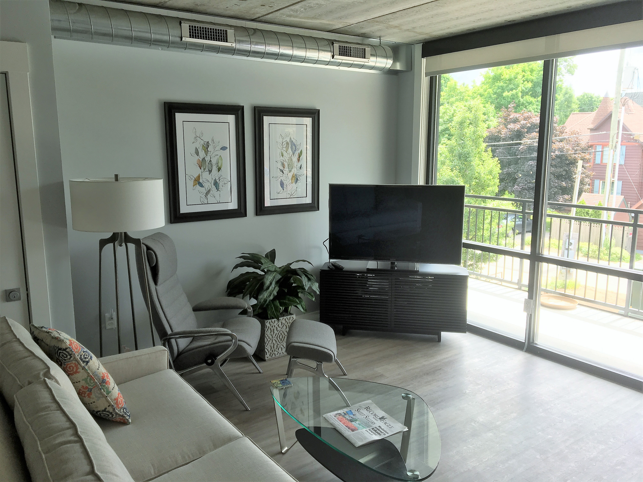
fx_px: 539
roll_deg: -0.1
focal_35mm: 29
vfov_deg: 48.2
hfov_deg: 61.7
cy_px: 241
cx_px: 322
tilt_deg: -9.0
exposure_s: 1/129
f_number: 2.2
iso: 25
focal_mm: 4.15
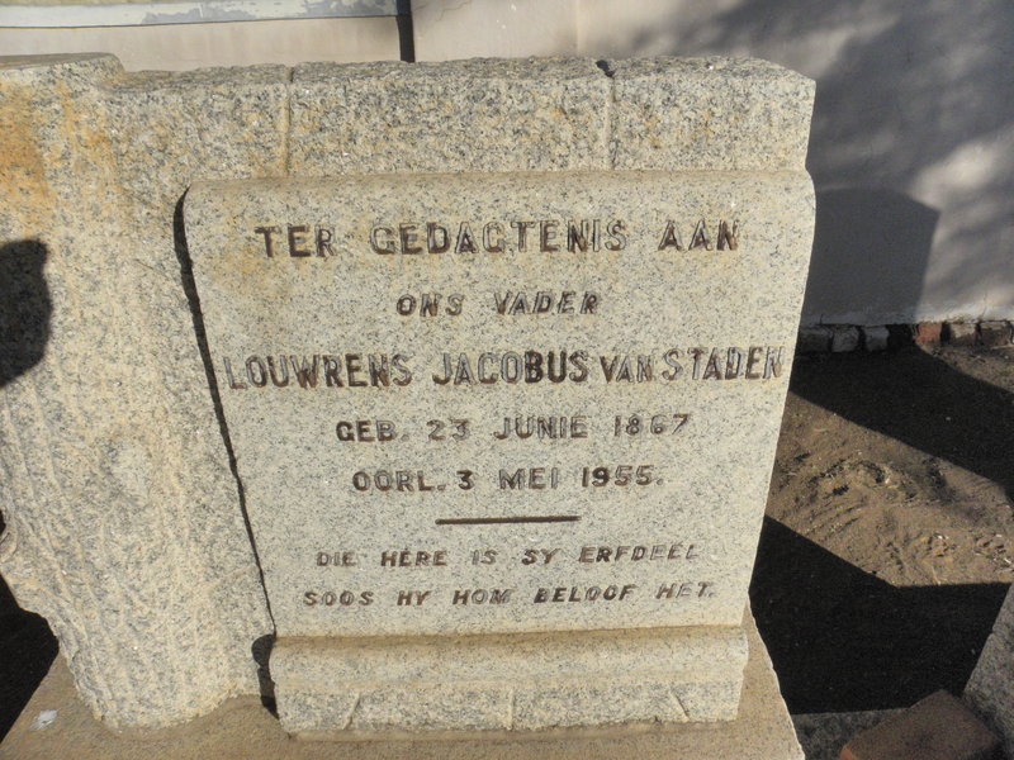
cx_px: 507
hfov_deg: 67.3
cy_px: 380
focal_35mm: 26
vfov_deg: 53.1
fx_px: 762
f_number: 6.3
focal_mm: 4.6
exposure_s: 1/2000
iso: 200
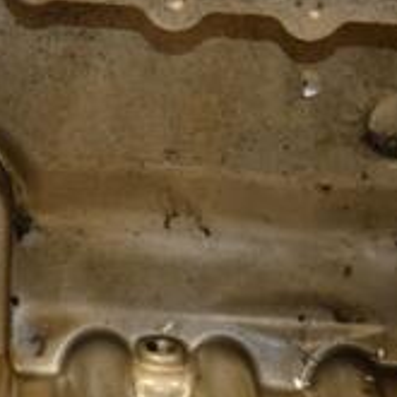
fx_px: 2400
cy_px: 229
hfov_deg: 9.4
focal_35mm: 185
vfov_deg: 9.5
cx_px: 77
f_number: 4.8
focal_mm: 40
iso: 800
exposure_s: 1/160
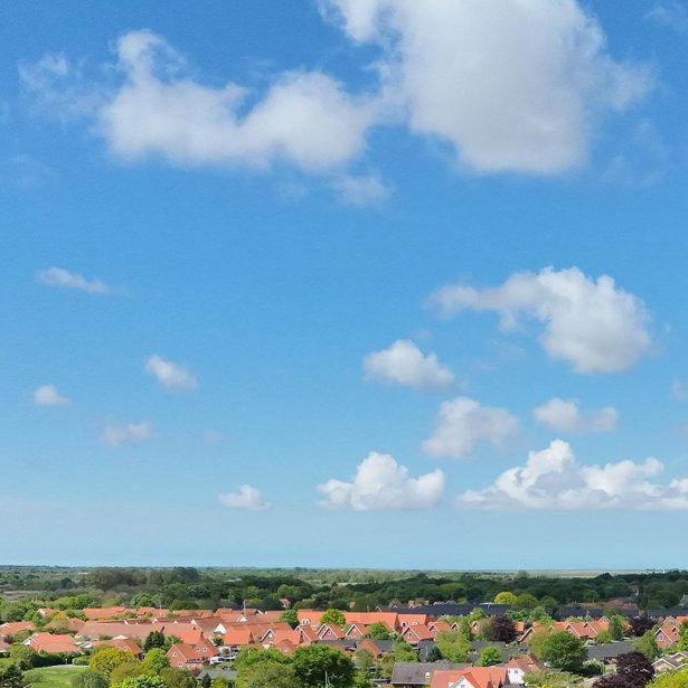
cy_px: 820
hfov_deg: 24.4
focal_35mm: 69
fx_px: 1552
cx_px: 588
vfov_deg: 23.0
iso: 200
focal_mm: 6.72
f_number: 1.7
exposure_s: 1/4000
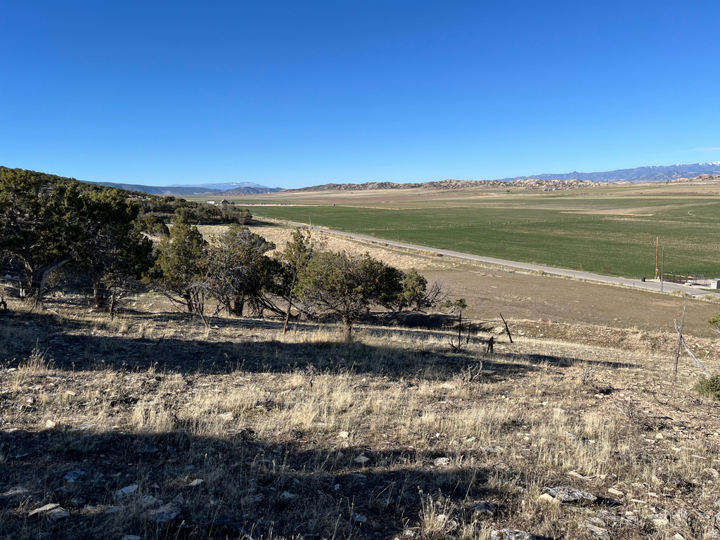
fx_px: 541
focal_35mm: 26
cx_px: 360
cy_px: 270
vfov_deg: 53.1
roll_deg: +2.9
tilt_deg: -6.8
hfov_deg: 67.3
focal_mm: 5.1
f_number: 1.6
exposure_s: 1/3311
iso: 50
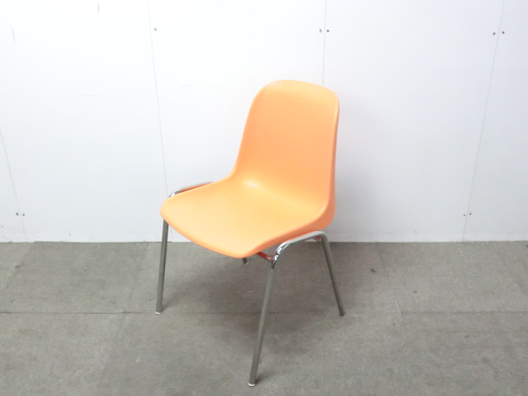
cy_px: 198
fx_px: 580
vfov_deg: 37.7
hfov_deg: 49.0
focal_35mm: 38
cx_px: 264
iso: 800
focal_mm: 6.9
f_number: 3.9
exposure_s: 1/30
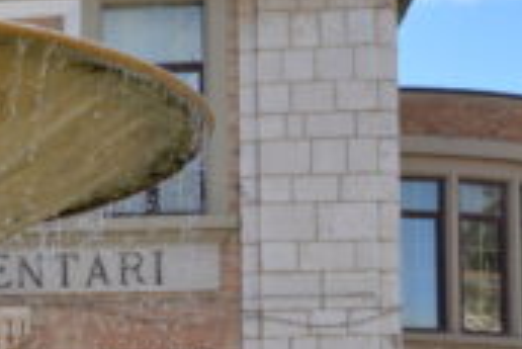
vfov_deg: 7.6
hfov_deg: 10.8
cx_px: -416
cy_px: 463
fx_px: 2598
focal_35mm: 179
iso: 1600
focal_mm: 40
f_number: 14
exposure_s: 1/800
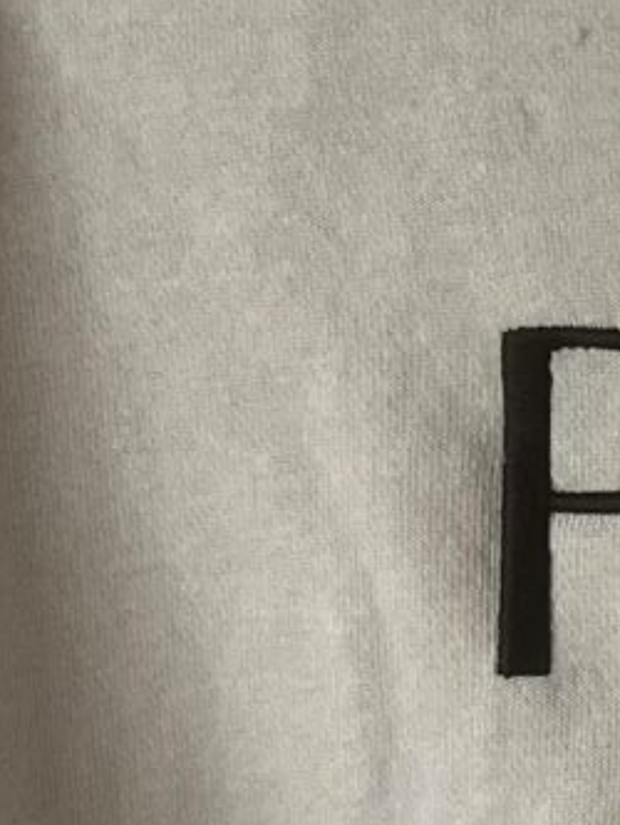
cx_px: 1401
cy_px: 94
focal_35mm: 160
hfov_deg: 8.6
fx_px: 3819
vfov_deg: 12.3
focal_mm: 5.7
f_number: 1.5
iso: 125
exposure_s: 1/85
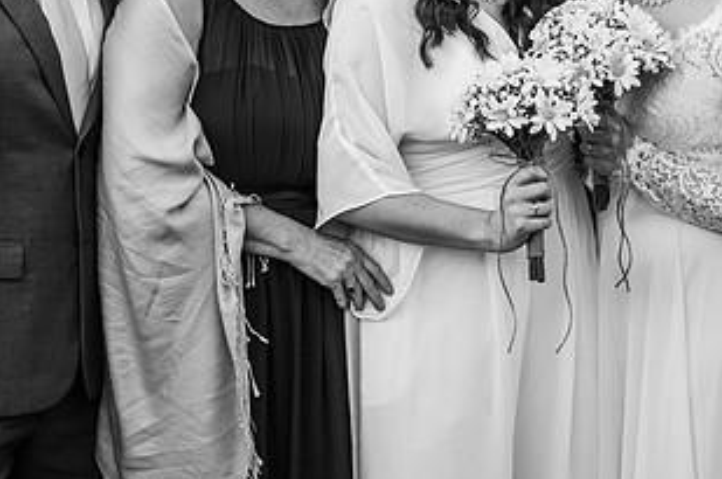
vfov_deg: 11.0
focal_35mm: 124
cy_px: 100
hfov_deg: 16.5
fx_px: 2483
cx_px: 486
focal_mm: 66
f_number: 2.8
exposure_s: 1/500
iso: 100
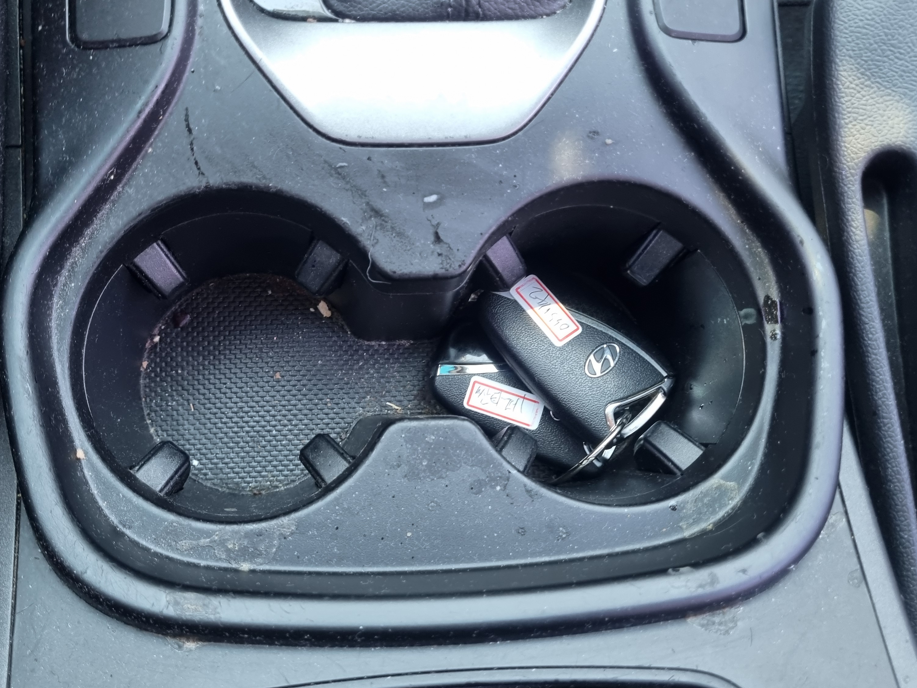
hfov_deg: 52.2
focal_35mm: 35
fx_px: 927
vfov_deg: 40.7
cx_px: 362
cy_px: 333
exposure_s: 1/40
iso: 200
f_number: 1.8
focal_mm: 5.4
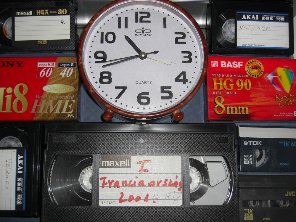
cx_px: 148
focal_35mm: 38
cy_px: 111
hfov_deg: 49.0
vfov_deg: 37.7
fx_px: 325
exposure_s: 1/60
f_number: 2.8
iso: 80
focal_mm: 7.9
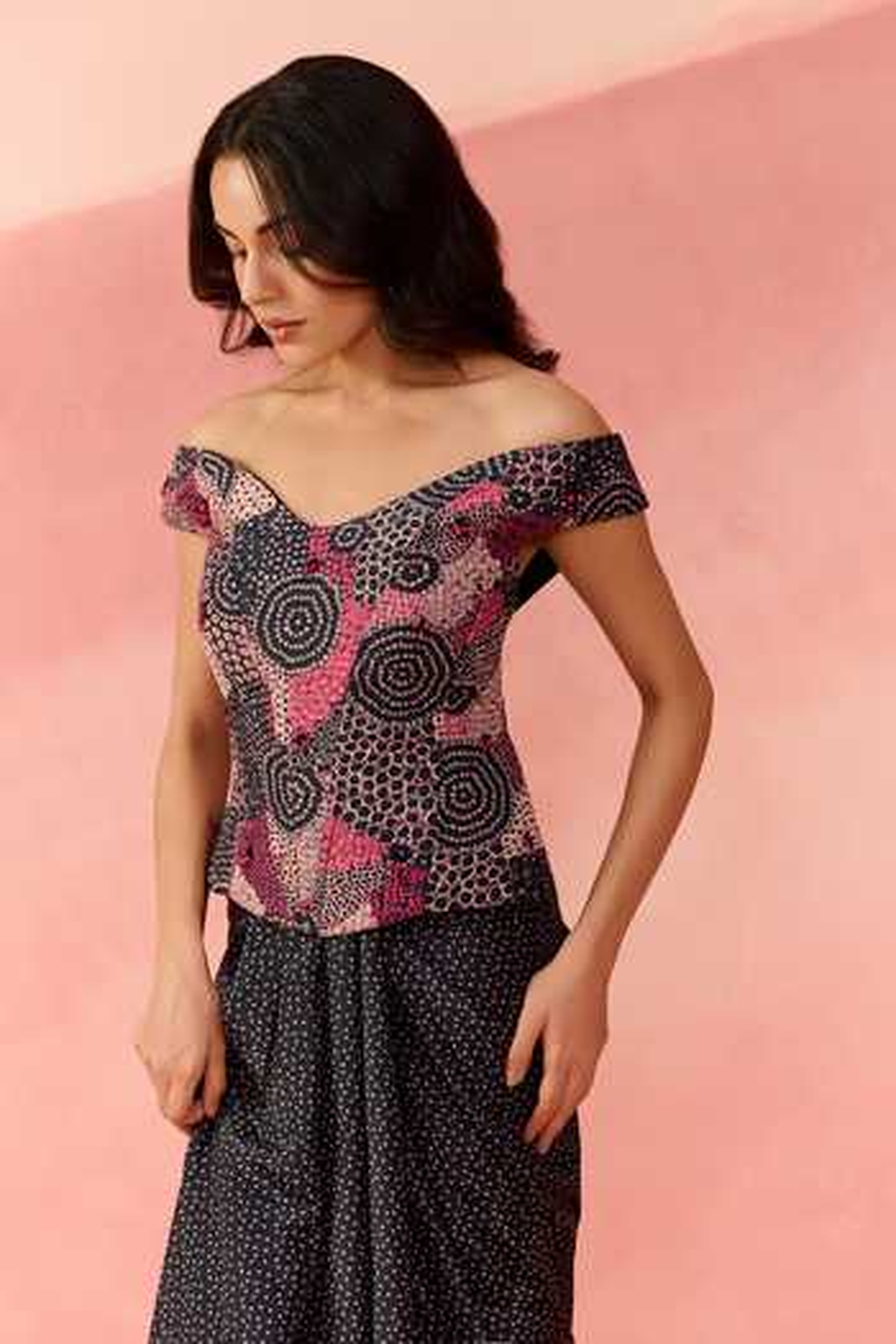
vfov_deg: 27.0
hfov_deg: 18.2
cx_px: 448
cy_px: 672
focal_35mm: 75
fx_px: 2800
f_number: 4
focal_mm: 75
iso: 250
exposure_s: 1/160
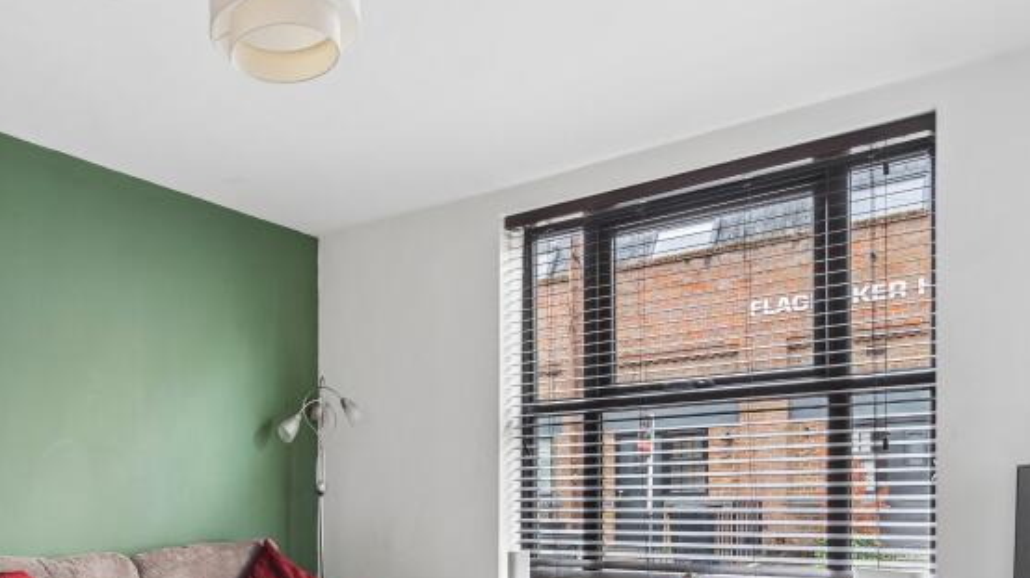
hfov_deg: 60.2
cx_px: 296
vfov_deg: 35.4
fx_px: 846
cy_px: 527
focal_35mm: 31
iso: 320
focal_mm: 16
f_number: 7.1
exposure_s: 1/6
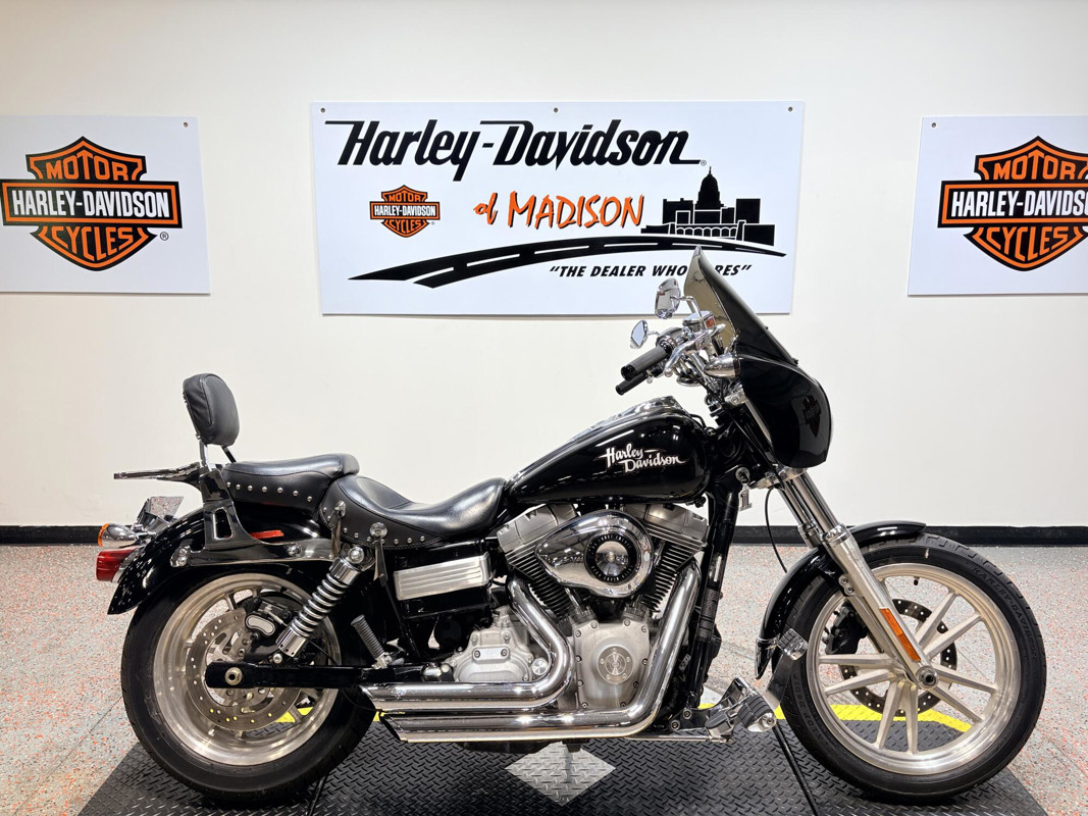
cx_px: 544
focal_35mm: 26
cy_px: 408
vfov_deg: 53.1
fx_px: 817
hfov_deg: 67.3
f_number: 1.6
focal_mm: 5.96
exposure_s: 1/120
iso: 32
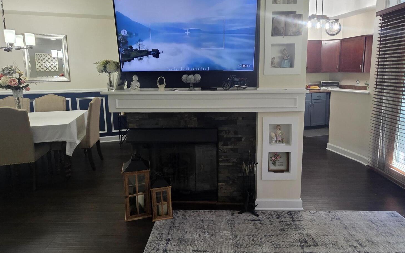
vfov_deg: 61.5
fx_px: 210
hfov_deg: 88.0
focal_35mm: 19
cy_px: 97
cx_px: 209
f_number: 1.9
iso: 250
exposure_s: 1/60
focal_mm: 2.2
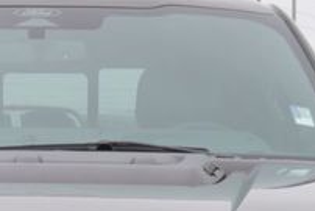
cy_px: 430
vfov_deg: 7.0
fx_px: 1668
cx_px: 25
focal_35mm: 191
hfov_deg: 10.7
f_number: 5.6
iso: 100
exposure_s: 1/100
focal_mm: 25
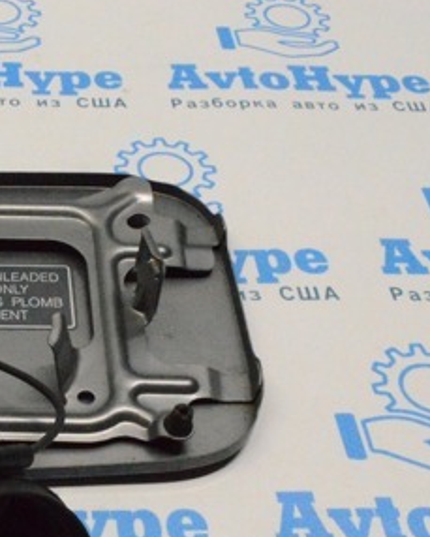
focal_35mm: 66
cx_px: -45
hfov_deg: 21.9
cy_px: 393
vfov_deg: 28.3
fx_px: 1050
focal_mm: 21
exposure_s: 1/200
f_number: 16
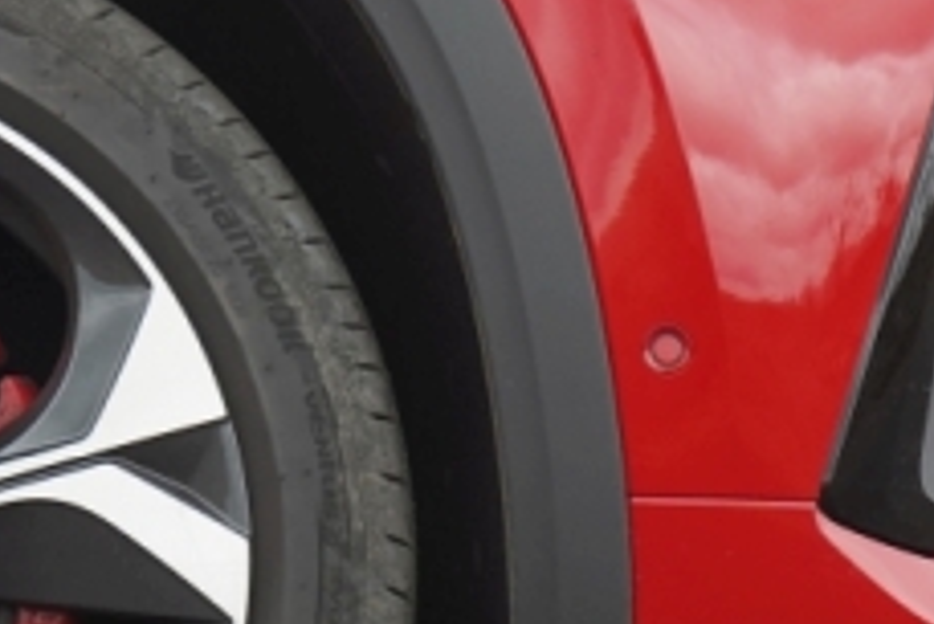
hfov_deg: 4.4
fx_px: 12227
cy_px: 455
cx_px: -126
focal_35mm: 471
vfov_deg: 2.9
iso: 1250
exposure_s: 1/500
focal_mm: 135
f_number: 6.3
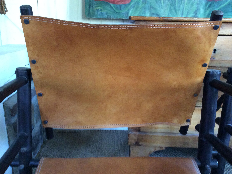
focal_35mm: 32
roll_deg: +0.4
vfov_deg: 44.1
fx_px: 214
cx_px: 116
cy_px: 87
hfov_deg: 56.9
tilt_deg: -15.1
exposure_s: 1/25
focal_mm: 3.3
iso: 320
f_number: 2.4
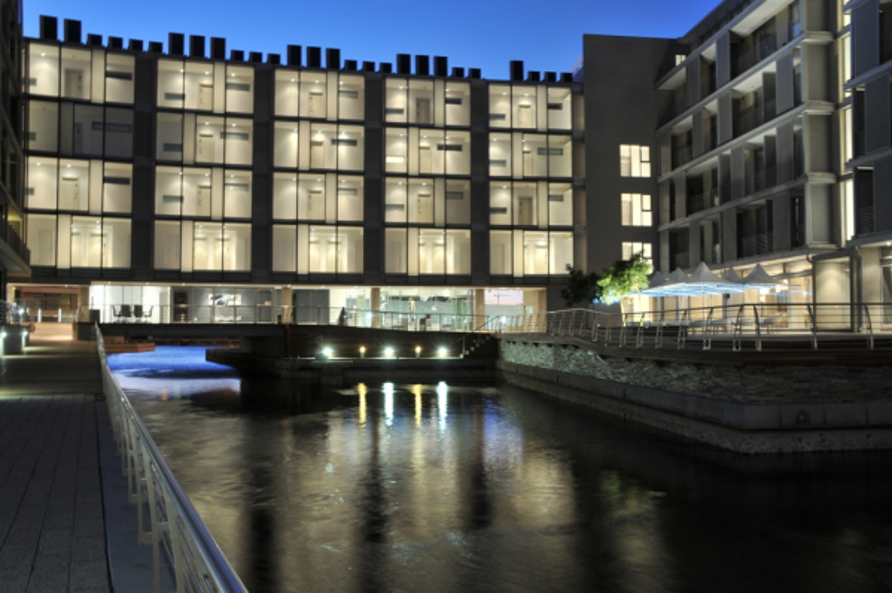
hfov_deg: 57.3
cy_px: 296
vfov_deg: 39.9
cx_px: 446
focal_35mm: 33
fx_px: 817
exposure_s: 2.5
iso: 200
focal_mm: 22
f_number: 9
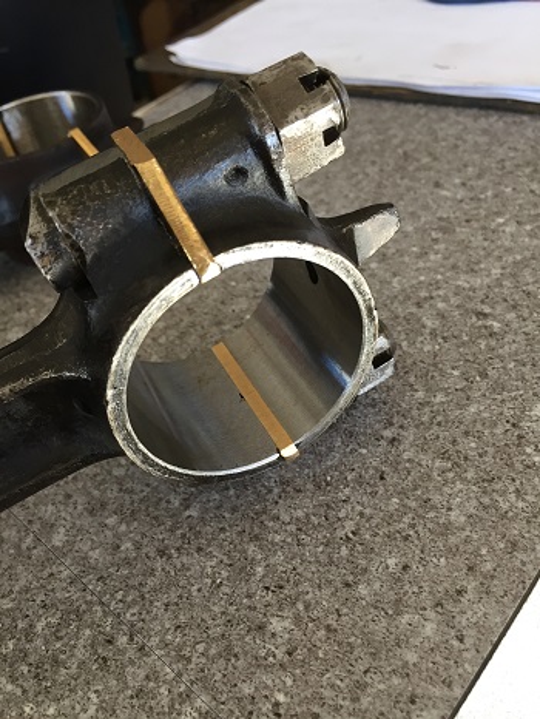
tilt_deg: -45.3
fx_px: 603
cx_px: 270
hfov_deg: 48.3
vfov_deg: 61.6
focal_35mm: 29
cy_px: 360
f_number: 2.2
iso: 50
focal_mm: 4.15
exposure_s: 1/33
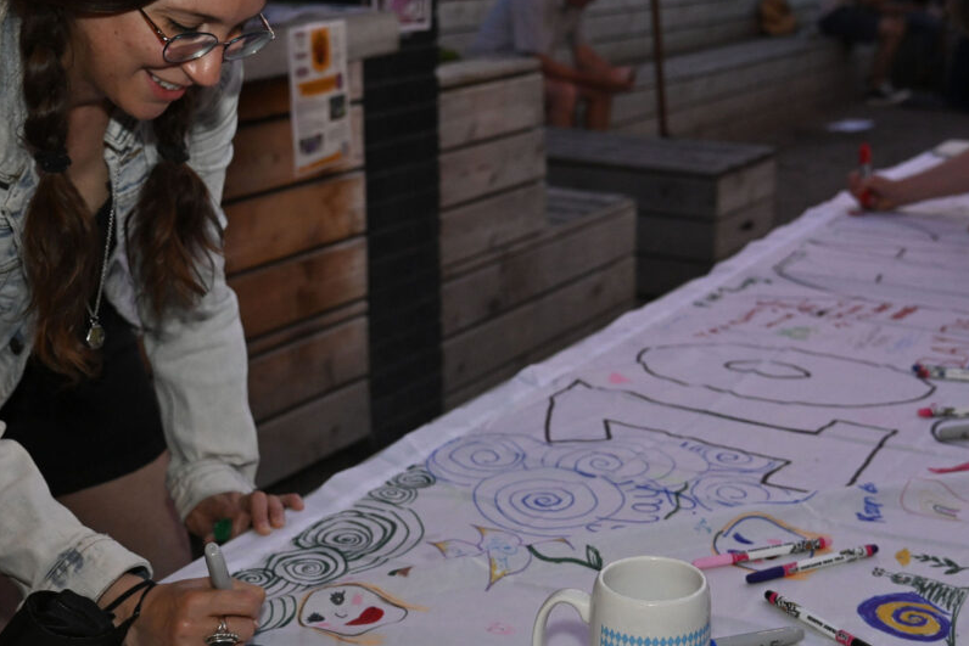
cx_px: 562
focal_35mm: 54
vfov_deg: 25.1
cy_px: 302
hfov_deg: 36.8
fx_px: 1454
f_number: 3.5
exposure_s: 1/200
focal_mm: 28
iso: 2000
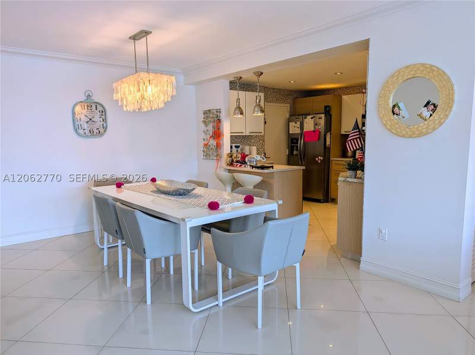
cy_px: 178
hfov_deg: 71.6
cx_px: 238
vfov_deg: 56.8
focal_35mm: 24
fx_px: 329
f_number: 1.68
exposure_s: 1/441
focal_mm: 6.9
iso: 19
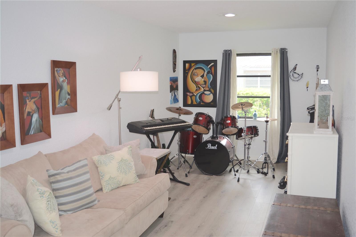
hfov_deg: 53.1
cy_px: 118
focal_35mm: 36
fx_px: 356
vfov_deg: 36.9
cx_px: 178
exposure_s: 1/50
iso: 200
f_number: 4
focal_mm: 24
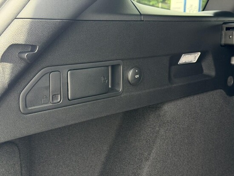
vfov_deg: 30.3
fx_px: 325
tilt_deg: -13.0
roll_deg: -0.9
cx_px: 117
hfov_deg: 39.6
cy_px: 88
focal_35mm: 48
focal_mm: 6.76
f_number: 1.78
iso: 100
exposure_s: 1/88
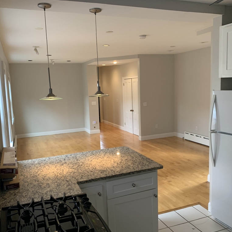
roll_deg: +0.9
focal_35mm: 31
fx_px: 235
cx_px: 107
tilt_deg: -9.4
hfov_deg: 52.5
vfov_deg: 52.5
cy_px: 117
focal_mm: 4.25
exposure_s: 1/60
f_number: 1.8
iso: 100
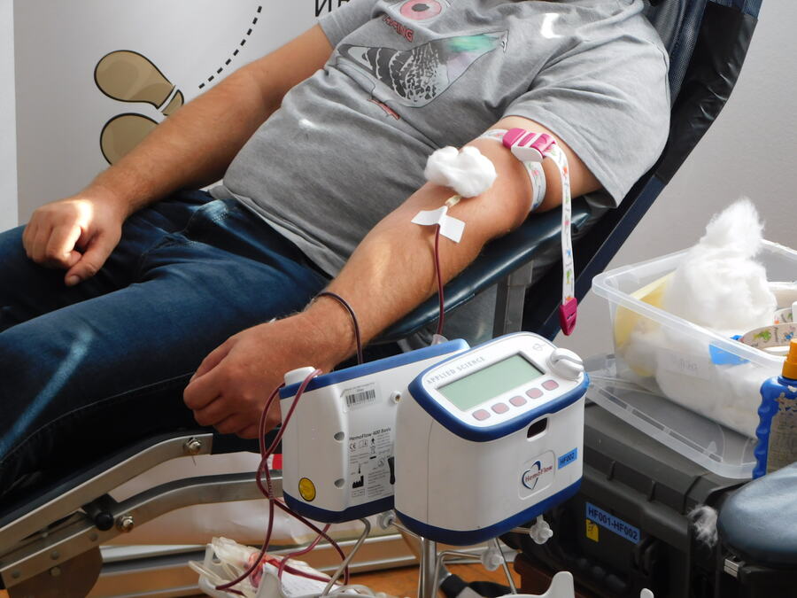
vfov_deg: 14.9
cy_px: 299
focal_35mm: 99
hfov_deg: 19.8
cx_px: 398
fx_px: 2279
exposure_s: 1/50
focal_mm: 17.6
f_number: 4.6
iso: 125
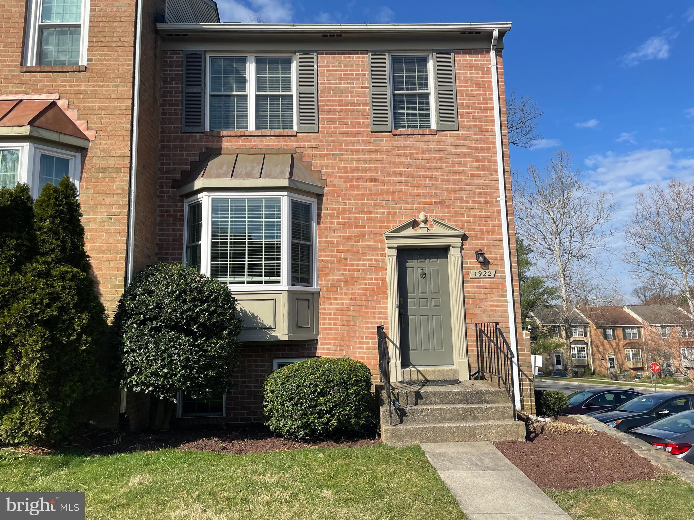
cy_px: 260
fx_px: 521
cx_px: 347
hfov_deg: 67.3
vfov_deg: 53.1
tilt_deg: +8.1
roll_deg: +2.3
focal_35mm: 26
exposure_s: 1/3731
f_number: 1.6
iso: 32
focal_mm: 4.2
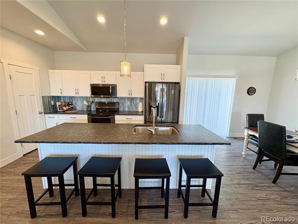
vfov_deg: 85.7
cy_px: 112
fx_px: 121
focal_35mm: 14
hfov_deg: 102.1
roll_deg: -0.8
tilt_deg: -9.3
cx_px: 149
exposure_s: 1/120
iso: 160
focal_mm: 2.22
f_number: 2.2
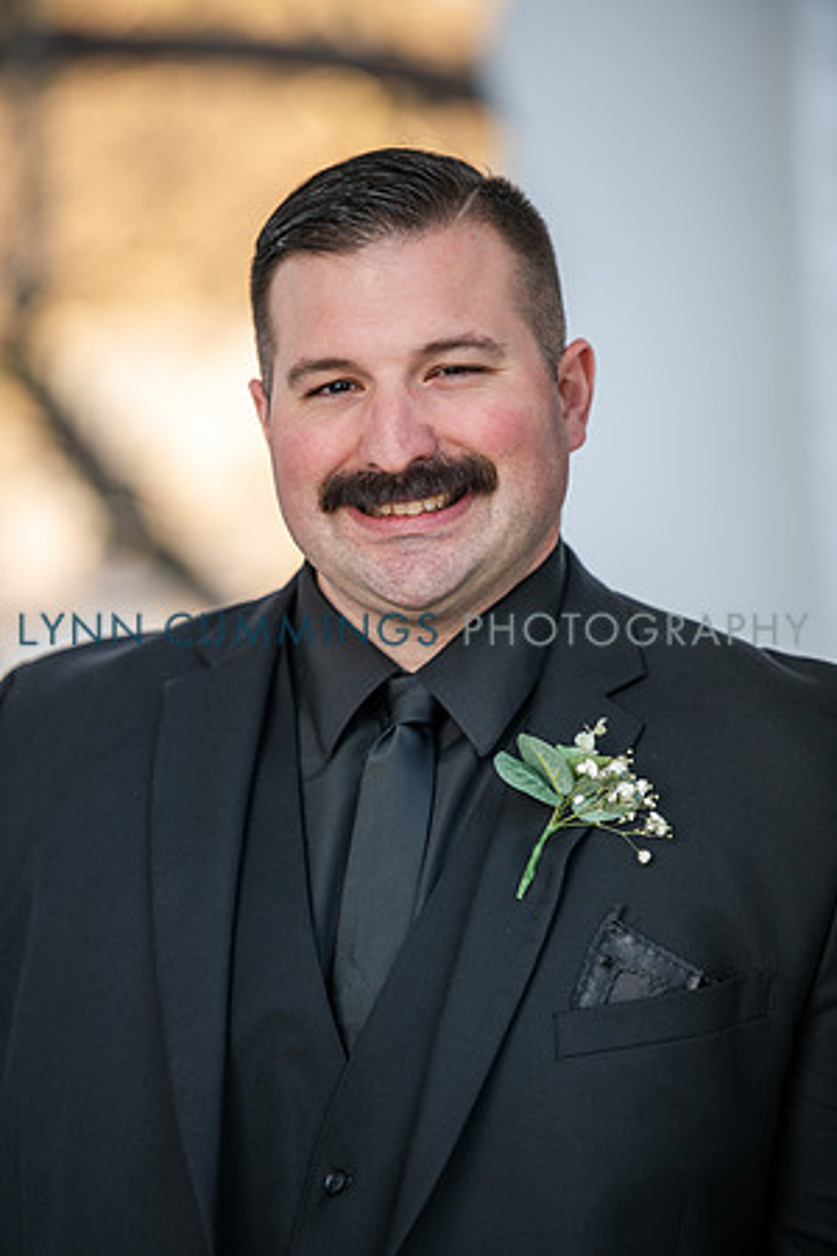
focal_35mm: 185
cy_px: 628
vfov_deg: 11.1
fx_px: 6451
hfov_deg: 7.4
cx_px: 418
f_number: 3.2
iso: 200
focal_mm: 185
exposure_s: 1/320
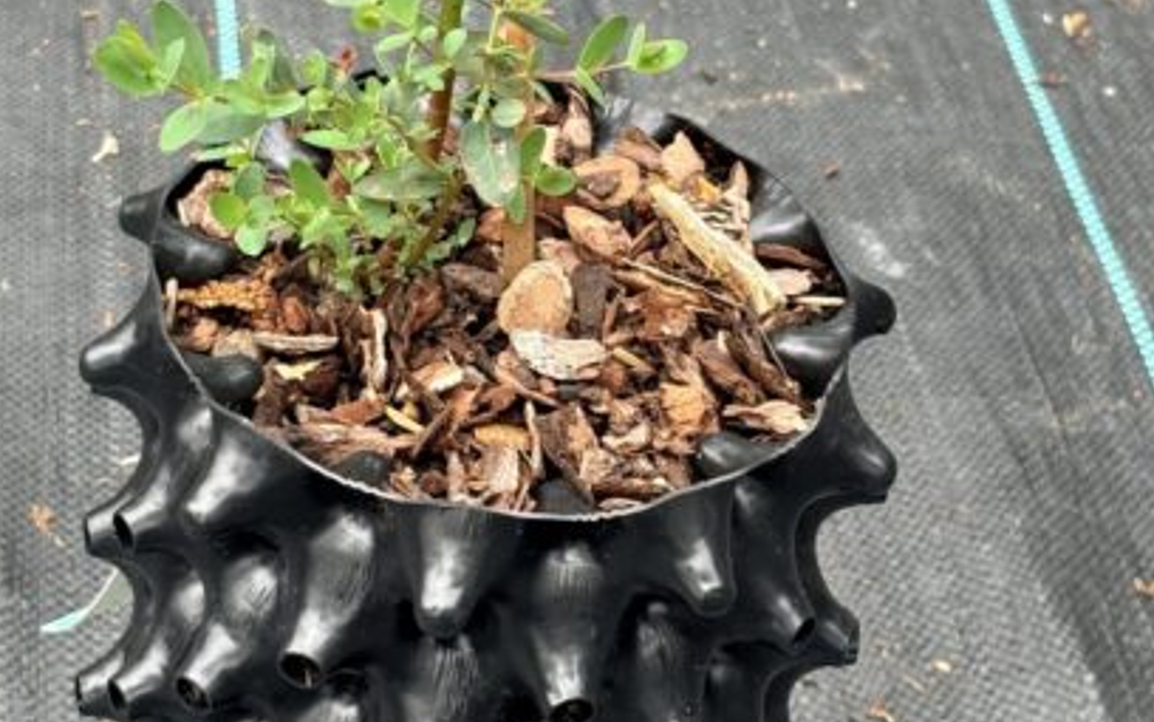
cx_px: 512
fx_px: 3397
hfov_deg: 19.3
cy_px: 218
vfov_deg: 12.1
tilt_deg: -33.6
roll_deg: -4.9
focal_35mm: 108
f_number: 1.6
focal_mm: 5.96
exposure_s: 1/482
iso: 40
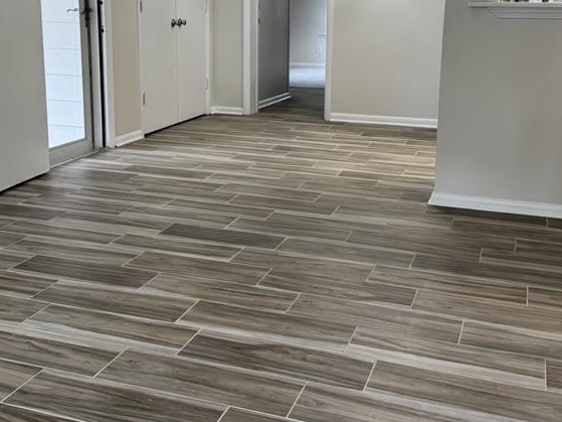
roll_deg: -1.0
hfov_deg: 42.9
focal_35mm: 44
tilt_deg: -10.7
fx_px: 714
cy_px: 131
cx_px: 268
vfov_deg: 32.5
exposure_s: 1/120
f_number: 1.78
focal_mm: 6.76
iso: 100
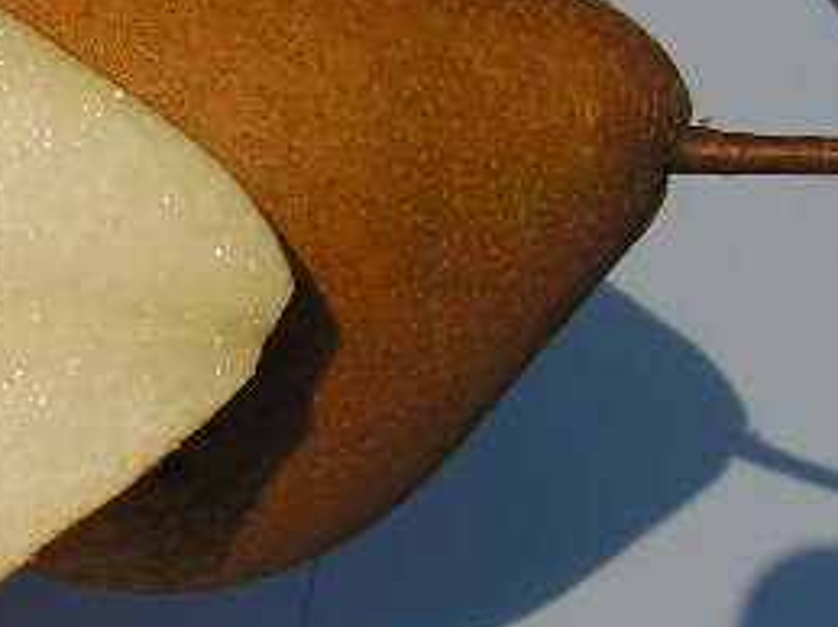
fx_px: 2154
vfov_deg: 16.6
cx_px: -126
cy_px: 297
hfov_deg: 20.8
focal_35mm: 89
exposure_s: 1/1600
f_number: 4.8
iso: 64
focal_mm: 6
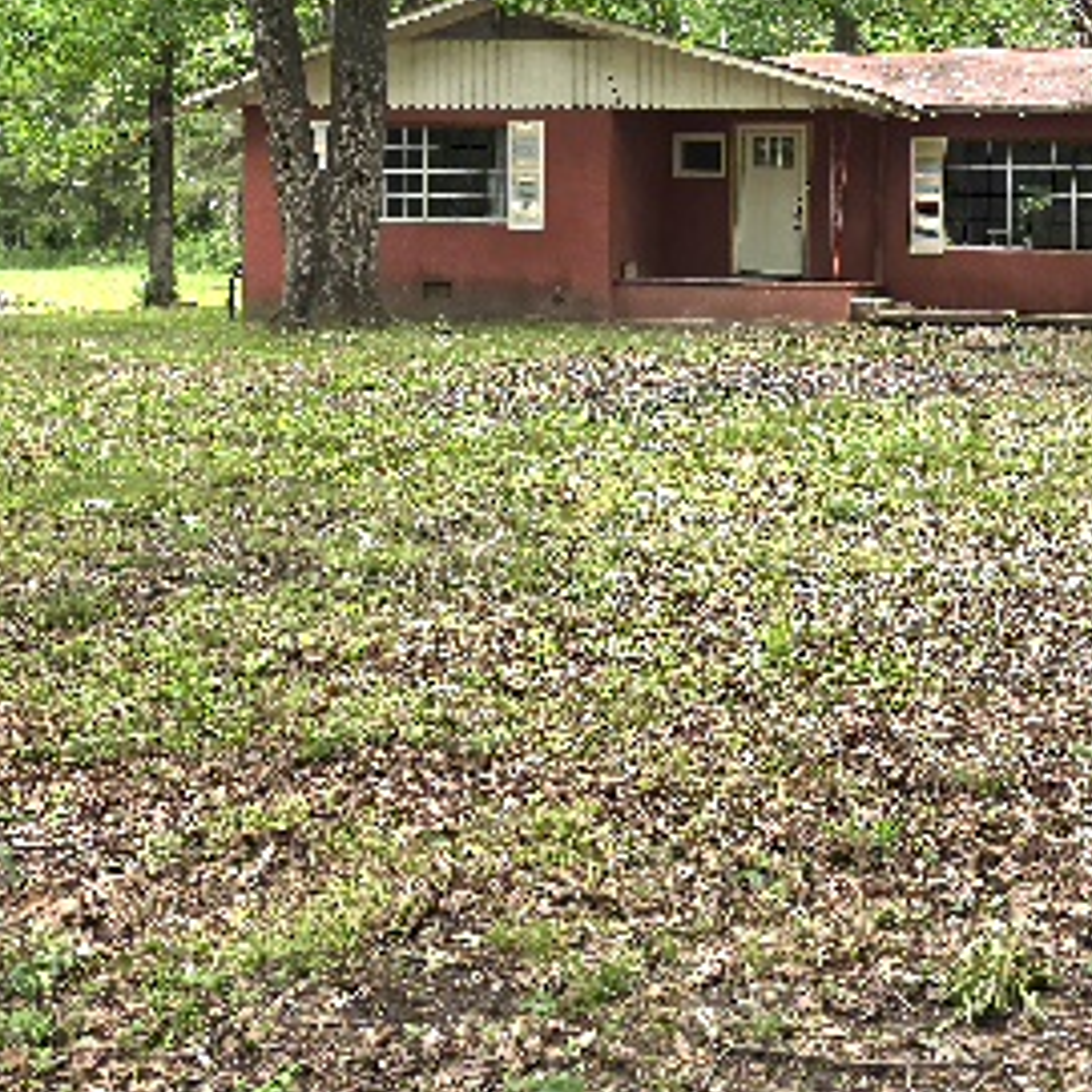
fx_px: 2141
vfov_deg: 28.4
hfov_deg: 28.3
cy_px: 338
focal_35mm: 60
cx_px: 762
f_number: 1.4
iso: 12
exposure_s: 1/120
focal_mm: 6.5
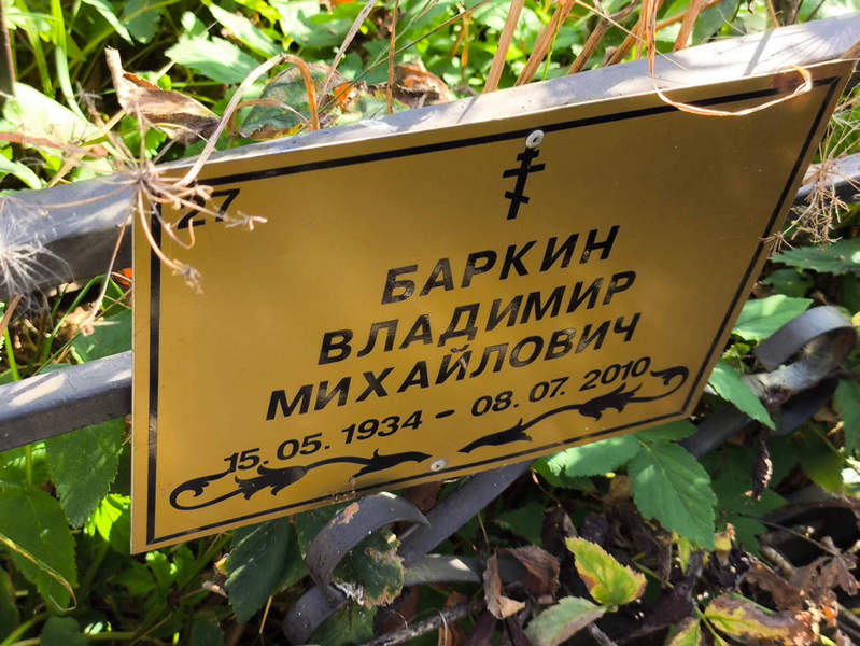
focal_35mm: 50
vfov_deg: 29.1
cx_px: 430
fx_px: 1243
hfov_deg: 38.2
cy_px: 323
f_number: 1.7
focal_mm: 4.71
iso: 50
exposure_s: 1/135
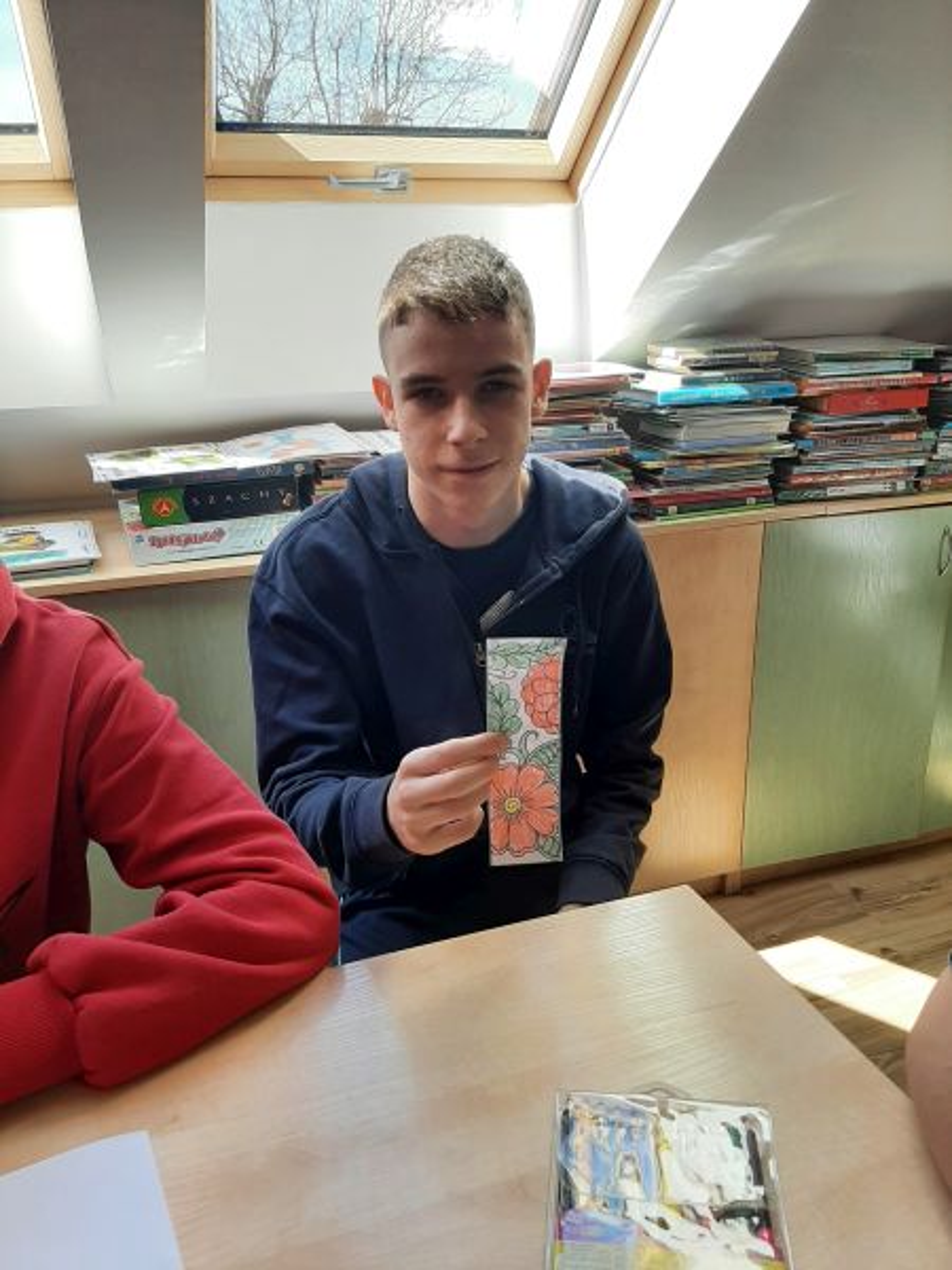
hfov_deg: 53.1
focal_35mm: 26
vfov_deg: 67.3
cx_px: 476
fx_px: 953
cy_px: 635
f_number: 1.7
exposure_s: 1/139
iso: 40
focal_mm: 3.93
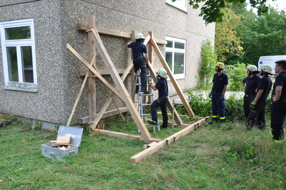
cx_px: 143
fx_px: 238
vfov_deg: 43.5
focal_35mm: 30
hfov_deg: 62.0
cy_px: 95
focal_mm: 20
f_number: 5.6
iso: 200
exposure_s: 1/160
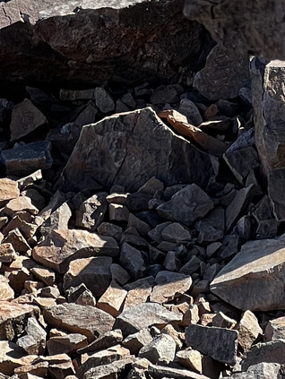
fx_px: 3190
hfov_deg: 5.1
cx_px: 207
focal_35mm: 291
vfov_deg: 6.6
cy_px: -315
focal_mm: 9
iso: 32
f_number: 2.8
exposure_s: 1/254
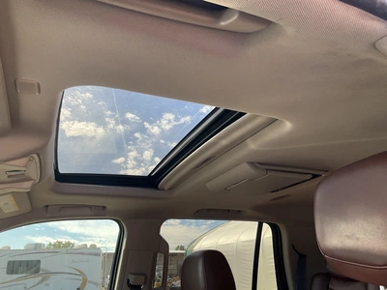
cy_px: 145
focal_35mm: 29
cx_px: 194
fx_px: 324
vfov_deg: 48.2
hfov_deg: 61.7
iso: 20
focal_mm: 3
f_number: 1.8
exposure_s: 1/147
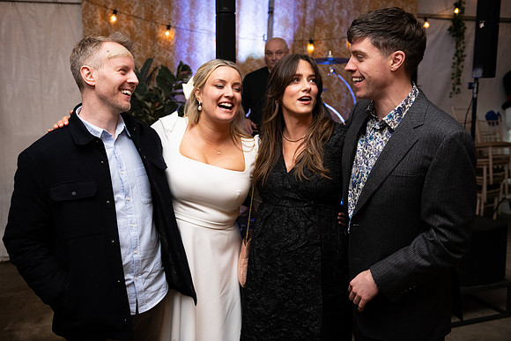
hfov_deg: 51.4
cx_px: 238
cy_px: 159
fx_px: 530
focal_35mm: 37
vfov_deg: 35.7
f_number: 3.5
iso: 800
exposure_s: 1/160
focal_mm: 35
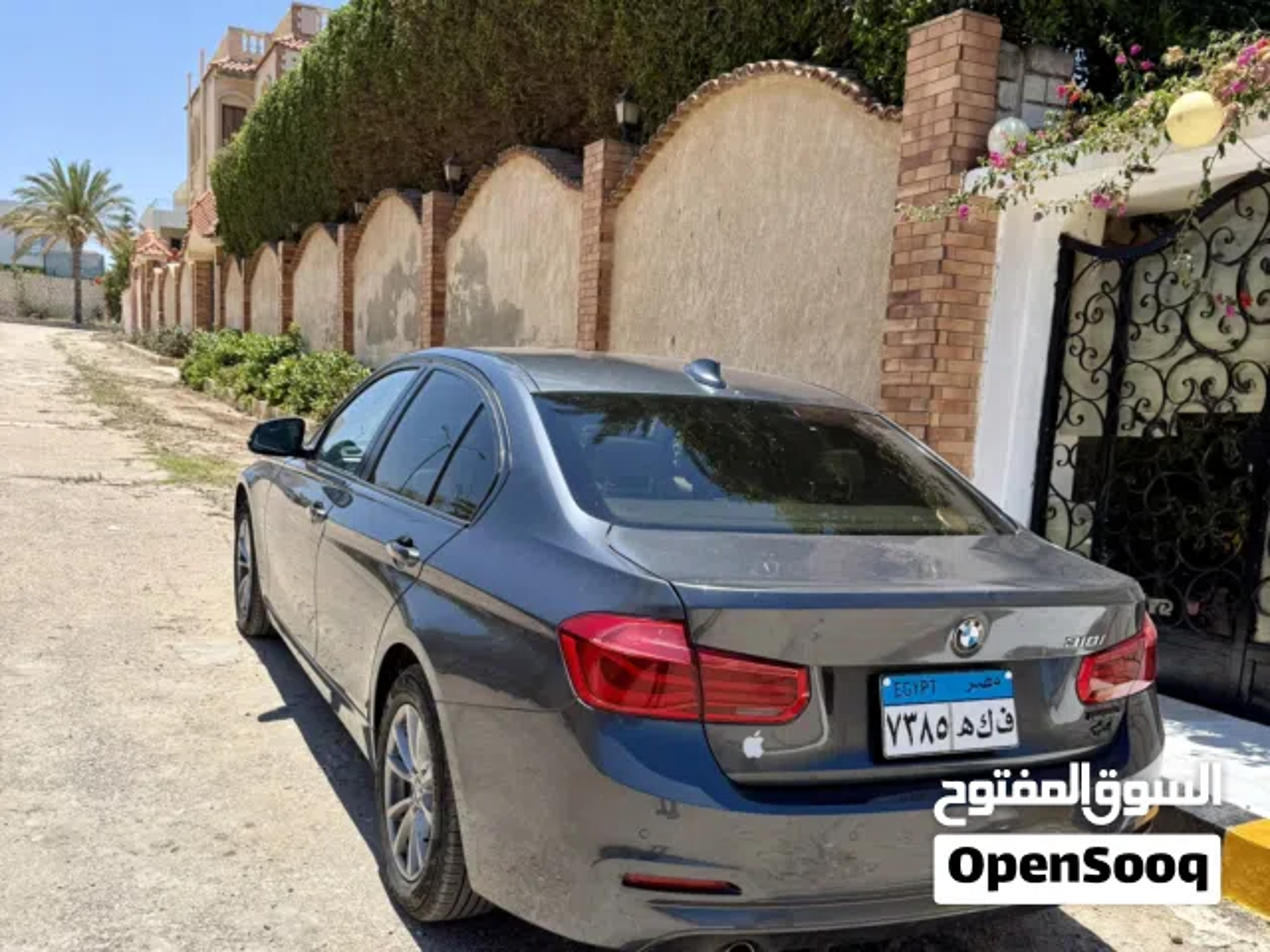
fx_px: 881
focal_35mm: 24
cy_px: 476
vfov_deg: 56.8
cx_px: 635
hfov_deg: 71.6
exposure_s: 1/4167
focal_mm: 6.76
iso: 80
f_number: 1.78
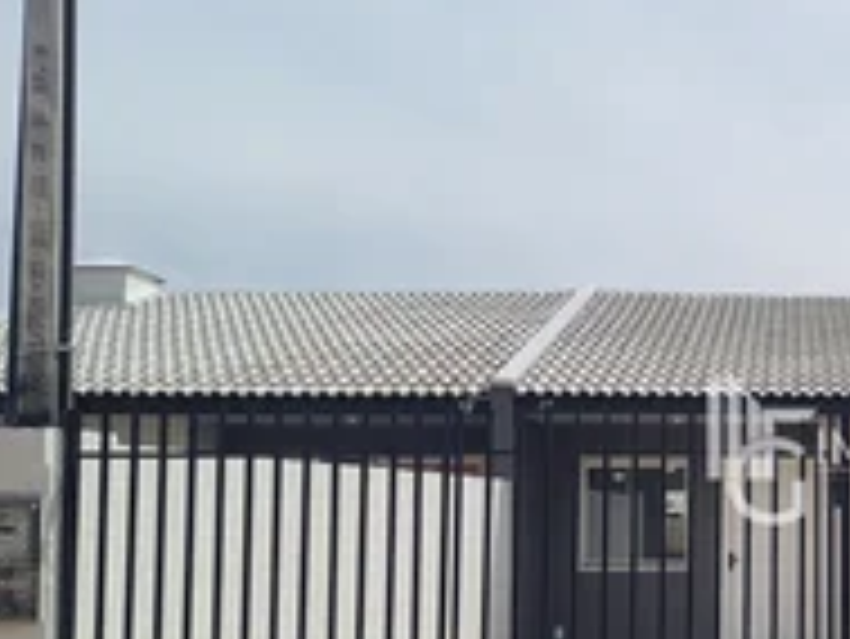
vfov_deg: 29.4
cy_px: 448
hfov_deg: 35.0
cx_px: 863
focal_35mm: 49
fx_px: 1204
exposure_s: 1/2024
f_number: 1.8
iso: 50
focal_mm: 5.23
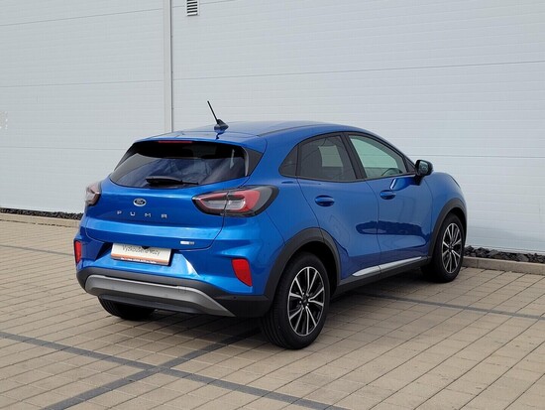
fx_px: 410
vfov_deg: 53.1
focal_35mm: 26
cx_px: 272
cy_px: 205
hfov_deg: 67.3
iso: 40
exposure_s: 1/1449
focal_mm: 5.4
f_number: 1.8
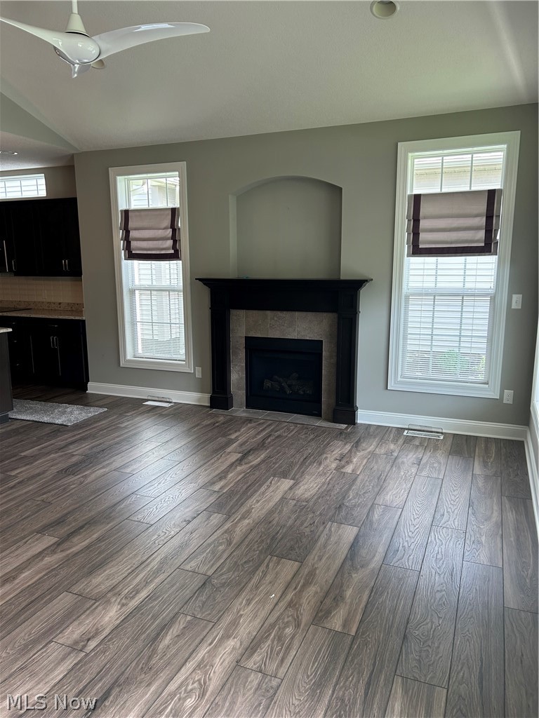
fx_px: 540
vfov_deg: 67.3
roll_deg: -0.3
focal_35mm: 26
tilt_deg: -10.4
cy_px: 359
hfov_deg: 53.1
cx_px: 270
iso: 80
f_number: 1.5
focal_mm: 5.7
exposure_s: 1/120
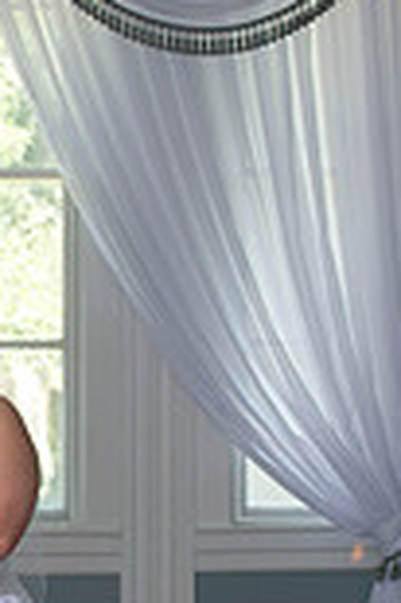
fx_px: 3985
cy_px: 420
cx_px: -91
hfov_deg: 5.7
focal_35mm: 238
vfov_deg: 8.7
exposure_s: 1/100
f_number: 4.5
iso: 640
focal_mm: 82
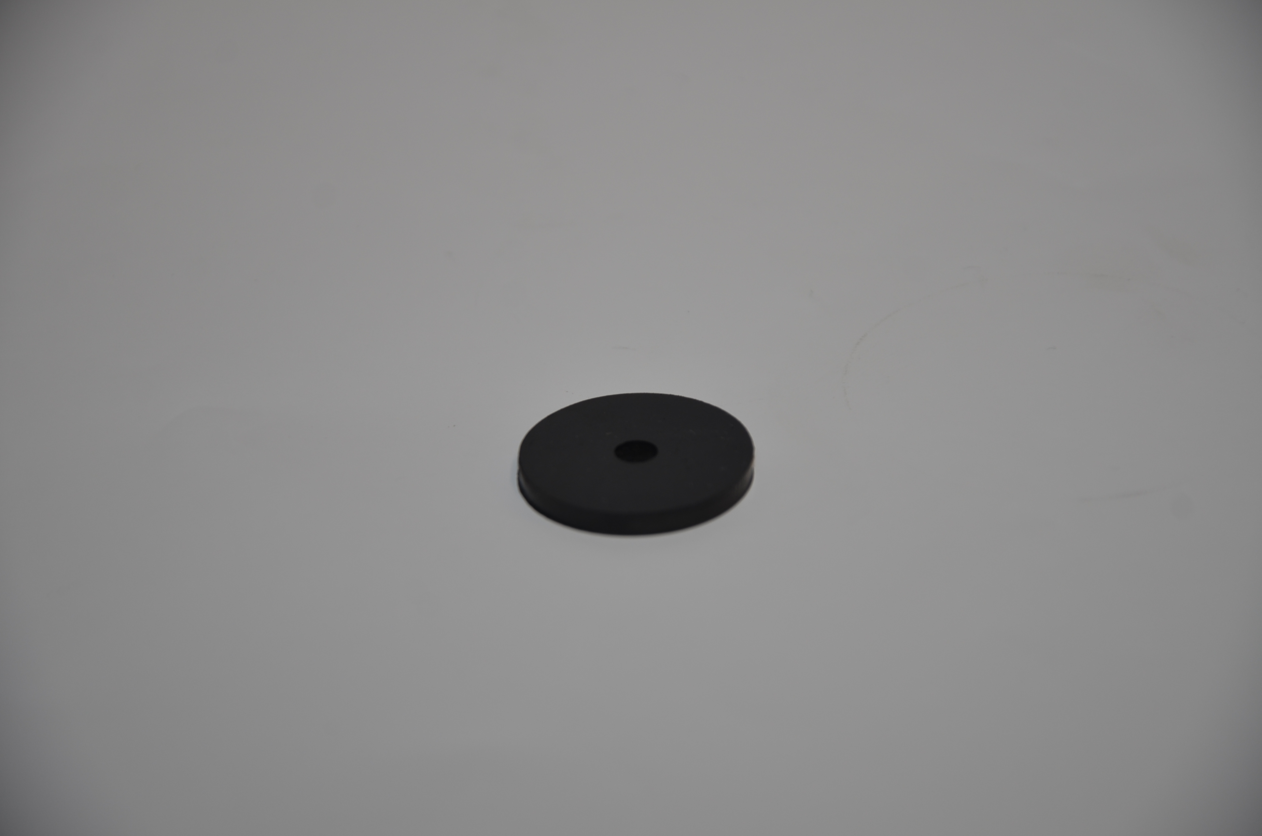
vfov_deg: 8.7
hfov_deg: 13.1
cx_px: 631
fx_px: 5510
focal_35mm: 158
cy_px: 418
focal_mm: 105
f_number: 5.6
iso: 125
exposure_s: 1/60
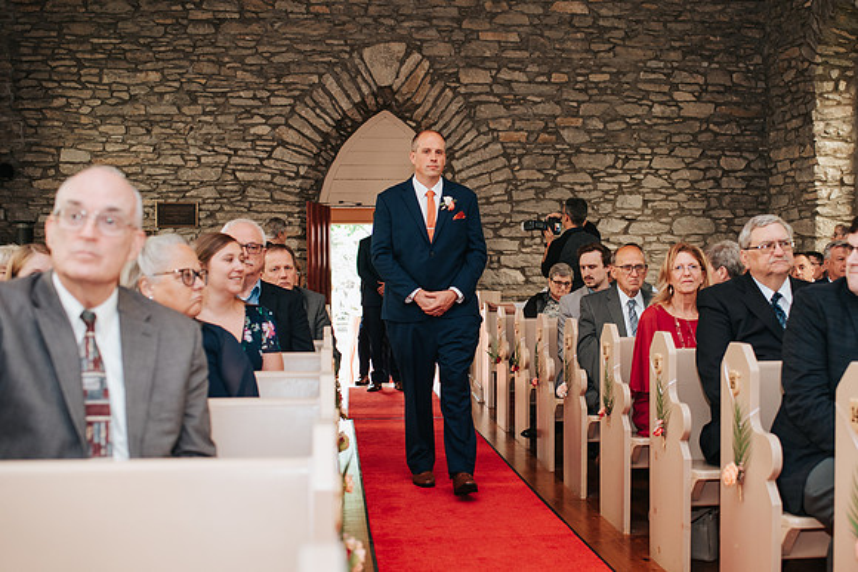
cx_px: 485
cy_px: 286
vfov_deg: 30.9
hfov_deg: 44.9
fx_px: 1036
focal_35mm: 43
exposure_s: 1/200
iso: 1000
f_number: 2.8
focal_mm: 35
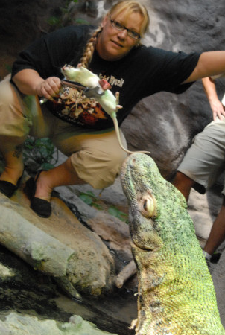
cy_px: 112
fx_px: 523
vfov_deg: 35.2
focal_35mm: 56
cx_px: 149
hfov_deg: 24.2
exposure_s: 1/160
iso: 1600
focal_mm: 28
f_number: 6.3
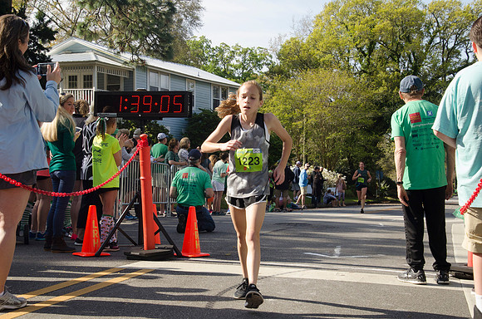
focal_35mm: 57
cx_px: 241
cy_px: 160
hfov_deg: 35.1
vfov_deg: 23.7
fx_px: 761
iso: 640
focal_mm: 38
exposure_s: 1/500
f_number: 10
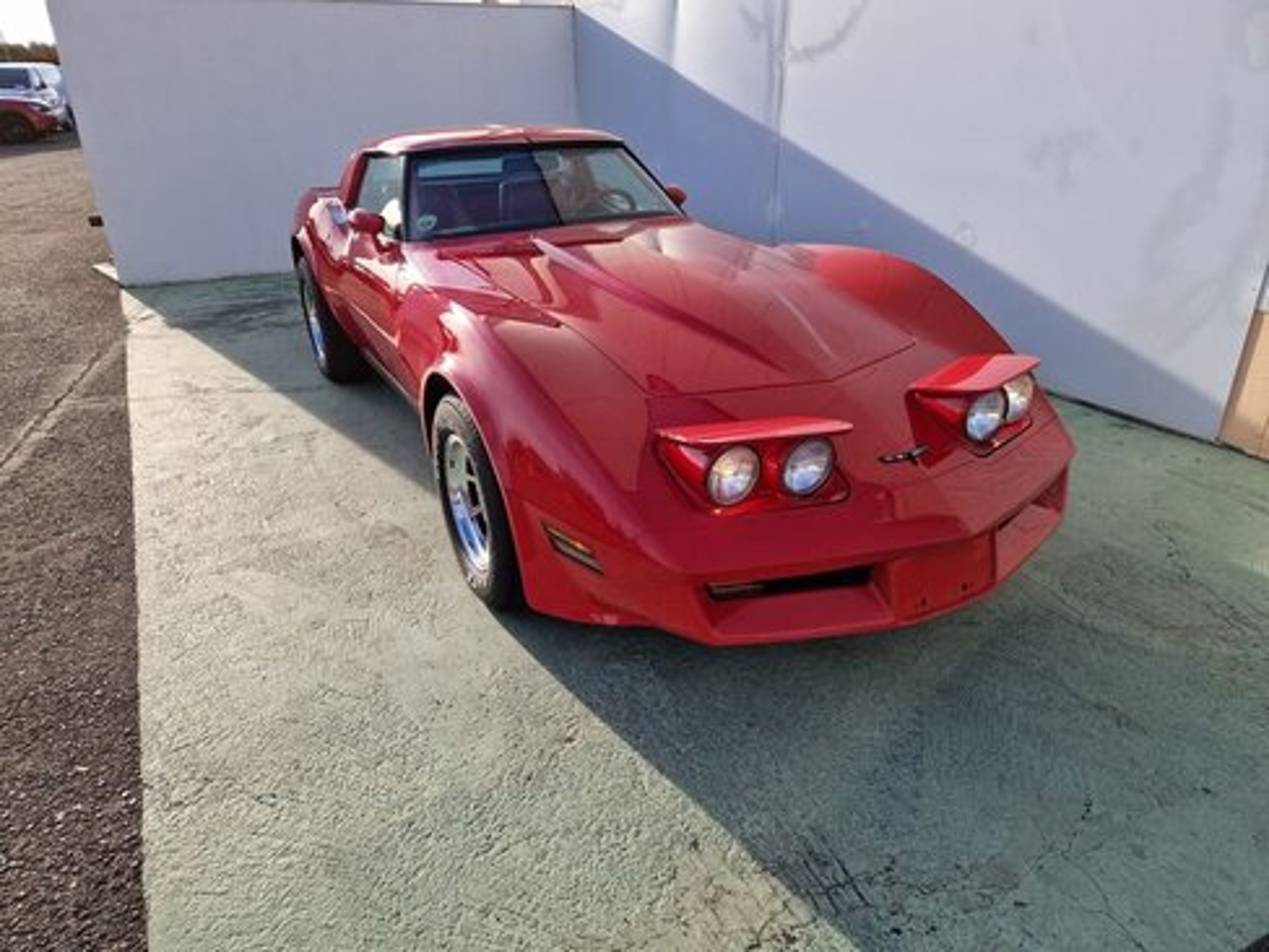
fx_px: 843
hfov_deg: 73.9
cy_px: 476
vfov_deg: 58.9
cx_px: 634
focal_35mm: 23
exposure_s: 1/944
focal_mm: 5.4
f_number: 1.8
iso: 50
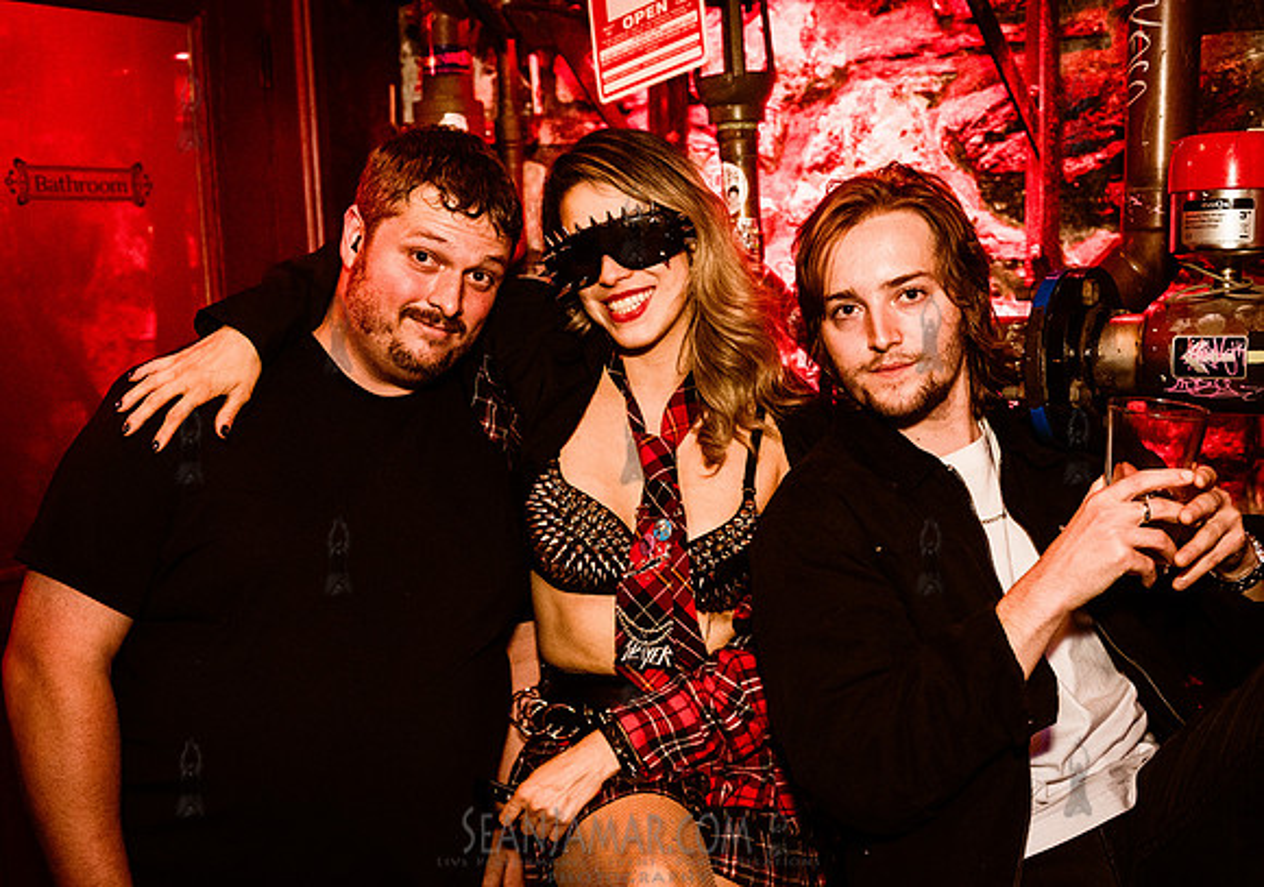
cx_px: 660
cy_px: 482
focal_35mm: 38
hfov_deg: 49.7
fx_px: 1364
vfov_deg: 36.0
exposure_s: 1/320
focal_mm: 32
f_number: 3.5
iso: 12800
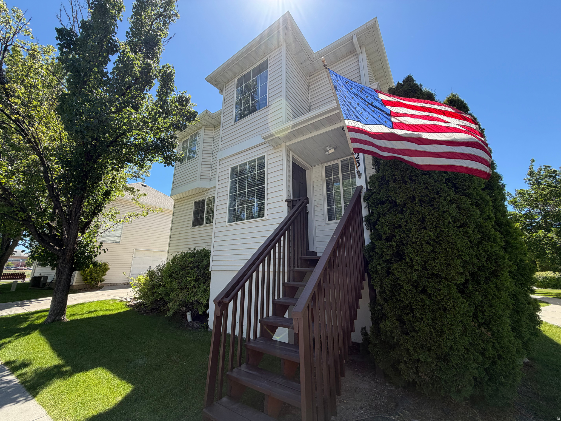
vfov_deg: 85.7
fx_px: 227
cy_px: 210
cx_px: 280
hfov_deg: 102.1
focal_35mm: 14
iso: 40
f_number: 2.2
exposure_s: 1/531
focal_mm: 2.22
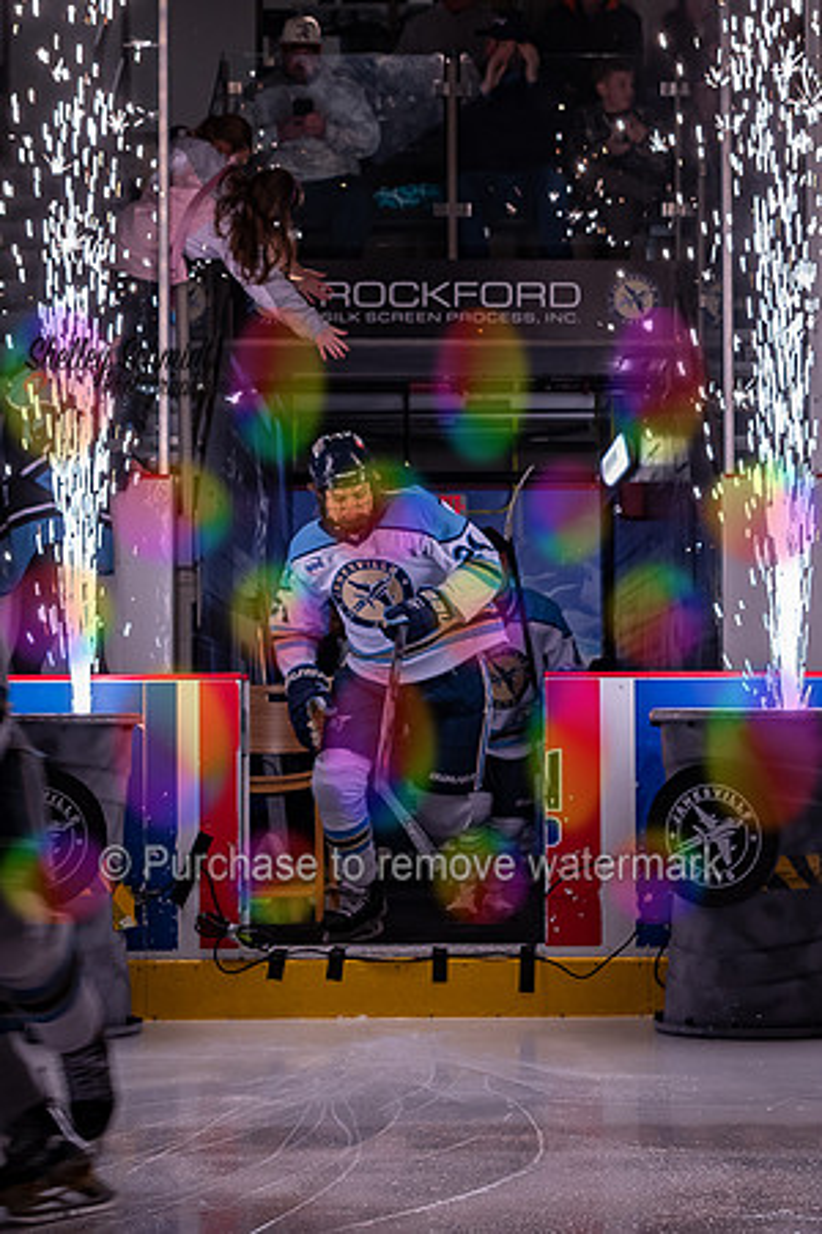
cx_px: 450
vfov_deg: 24.0
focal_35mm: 85
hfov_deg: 16.1
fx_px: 2900
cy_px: 635
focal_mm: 35
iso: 400
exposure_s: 1/200
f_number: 3.5
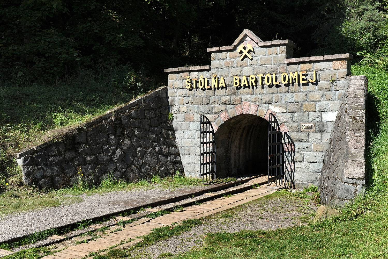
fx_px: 410
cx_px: 194
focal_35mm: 38
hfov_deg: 50.7
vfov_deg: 35.1
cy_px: 130
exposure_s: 1/320
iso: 200
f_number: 9
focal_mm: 38
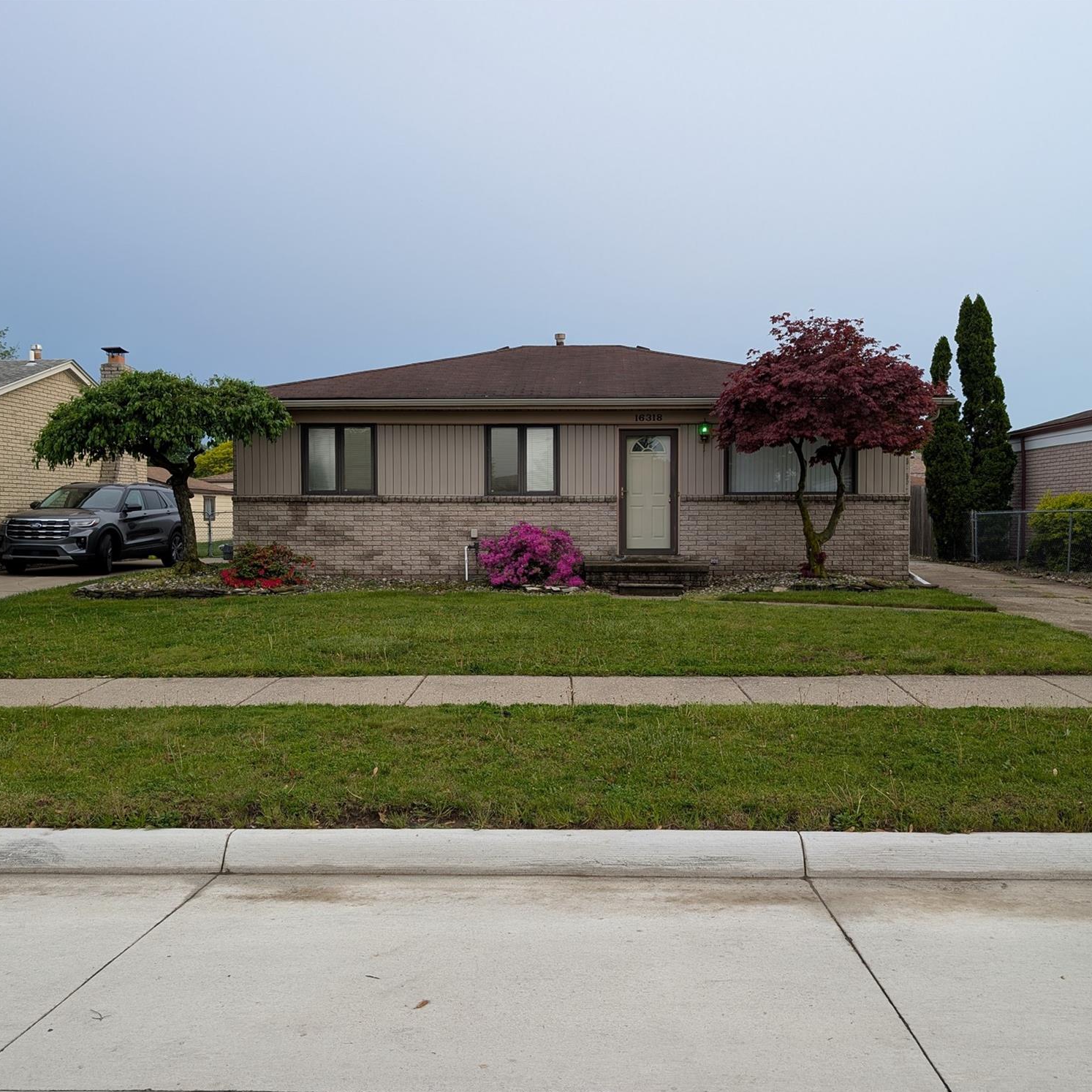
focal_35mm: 29
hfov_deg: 55.6
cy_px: 557
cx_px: 554
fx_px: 1035
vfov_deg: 55.6
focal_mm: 6.9
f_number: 1.68
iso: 24
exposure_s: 1/349
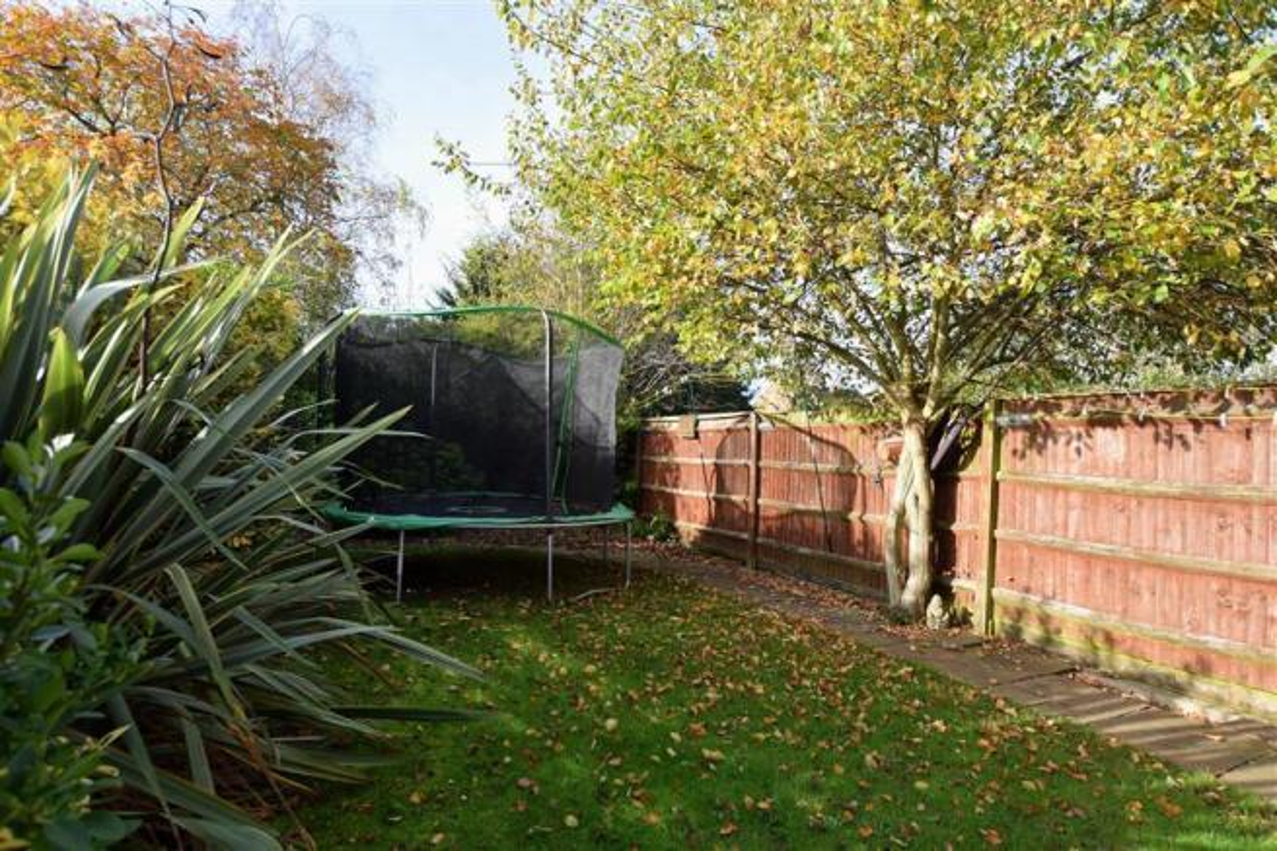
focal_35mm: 18
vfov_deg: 67.4
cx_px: 638
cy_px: 426
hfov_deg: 90.0
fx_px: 638
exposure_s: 1/200
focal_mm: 12
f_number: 6.3
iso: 200
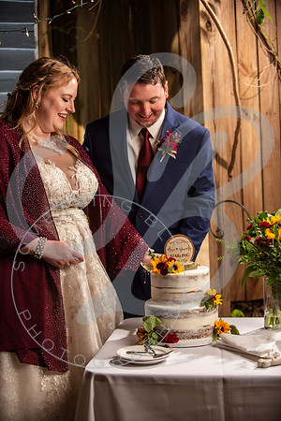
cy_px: 210
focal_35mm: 70
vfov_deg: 28.8
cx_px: 140
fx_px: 820
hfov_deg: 19.5
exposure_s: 1/200
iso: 200
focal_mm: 70
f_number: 2.8
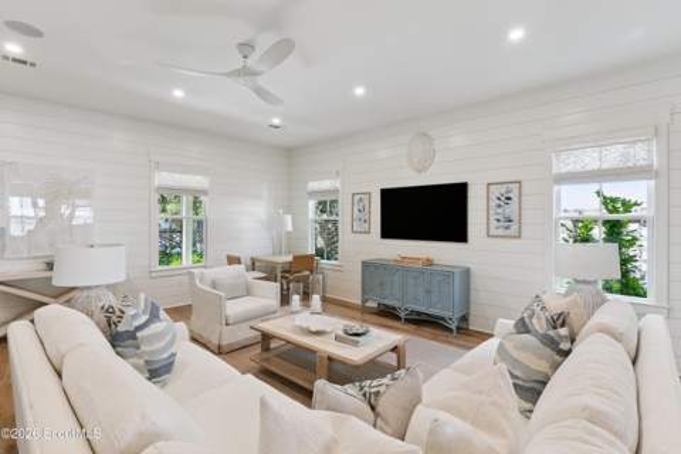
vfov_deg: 70.4
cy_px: 227
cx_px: 340
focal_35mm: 17
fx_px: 322
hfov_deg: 93.3
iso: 250
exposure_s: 1/15
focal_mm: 17
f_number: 8
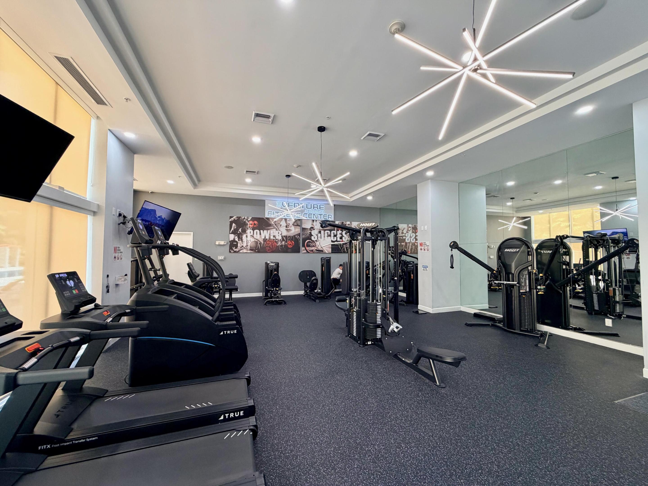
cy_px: 243
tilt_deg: +2.3
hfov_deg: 102.1
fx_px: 262
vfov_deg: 85.7
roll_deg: -1.4
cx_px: 324
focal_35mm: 14
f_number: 2.2
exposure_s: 1/120
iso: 320
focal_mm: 2.22
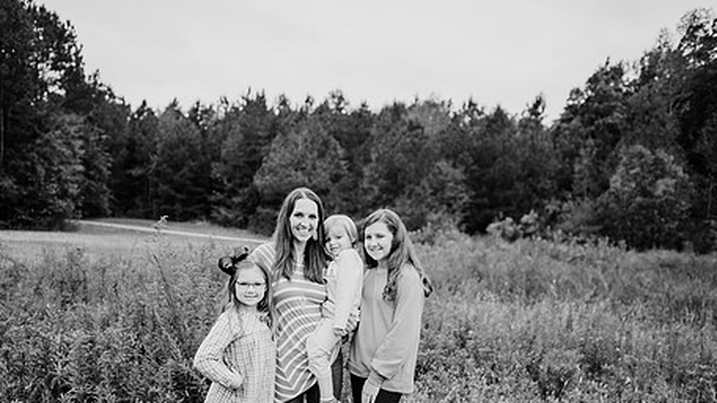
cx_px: 316
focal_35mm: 32
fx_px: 608
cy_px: 298
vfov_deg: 35.9
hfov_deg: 60.9
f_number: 2.2
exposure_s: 1/800
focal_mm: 24
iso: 125
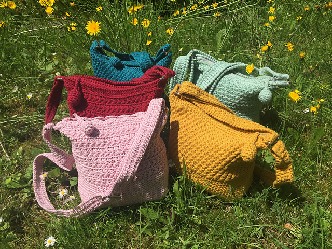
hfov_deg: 61.7
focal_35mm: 29
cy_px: 124
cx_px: 166
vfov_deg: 48.2
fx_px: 278
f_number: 2.2
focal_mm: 4.15
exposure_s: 1/3300
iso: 32
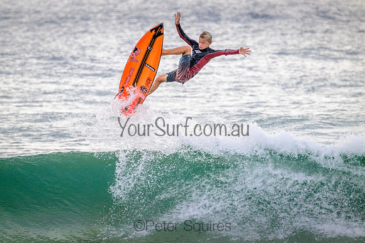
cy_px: 122
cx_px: 182
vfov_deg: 1.7
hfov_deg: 2.6
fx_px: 8113
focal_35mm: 800
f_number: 11
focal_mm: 800
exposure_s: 1/2000
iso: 2200
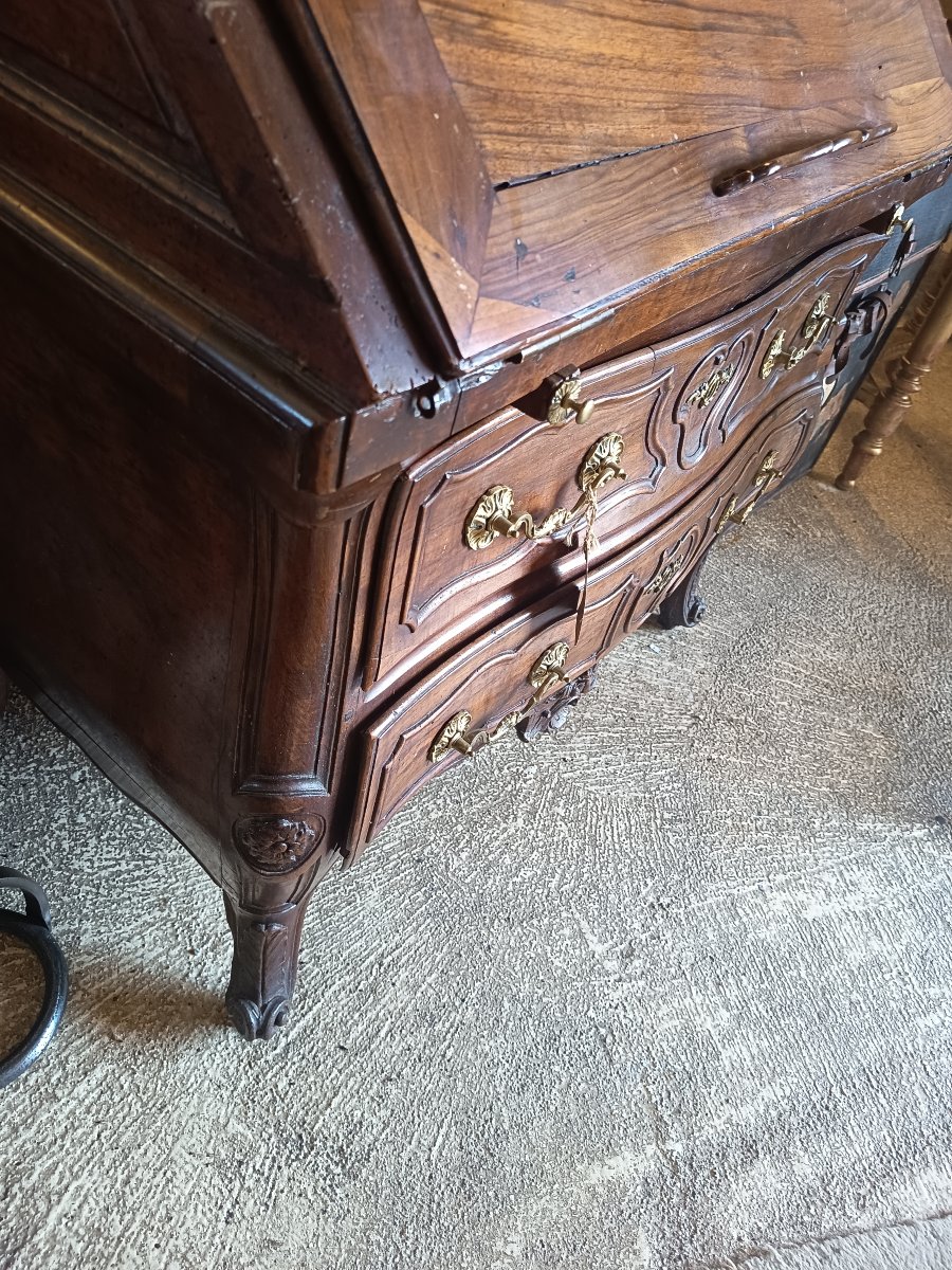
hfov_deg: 56.8
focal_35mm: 24
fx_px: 880
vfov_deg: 71.6
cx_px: 476
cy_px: 635
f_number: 1.7
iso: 1012
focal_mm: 5.27
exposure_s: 1/25
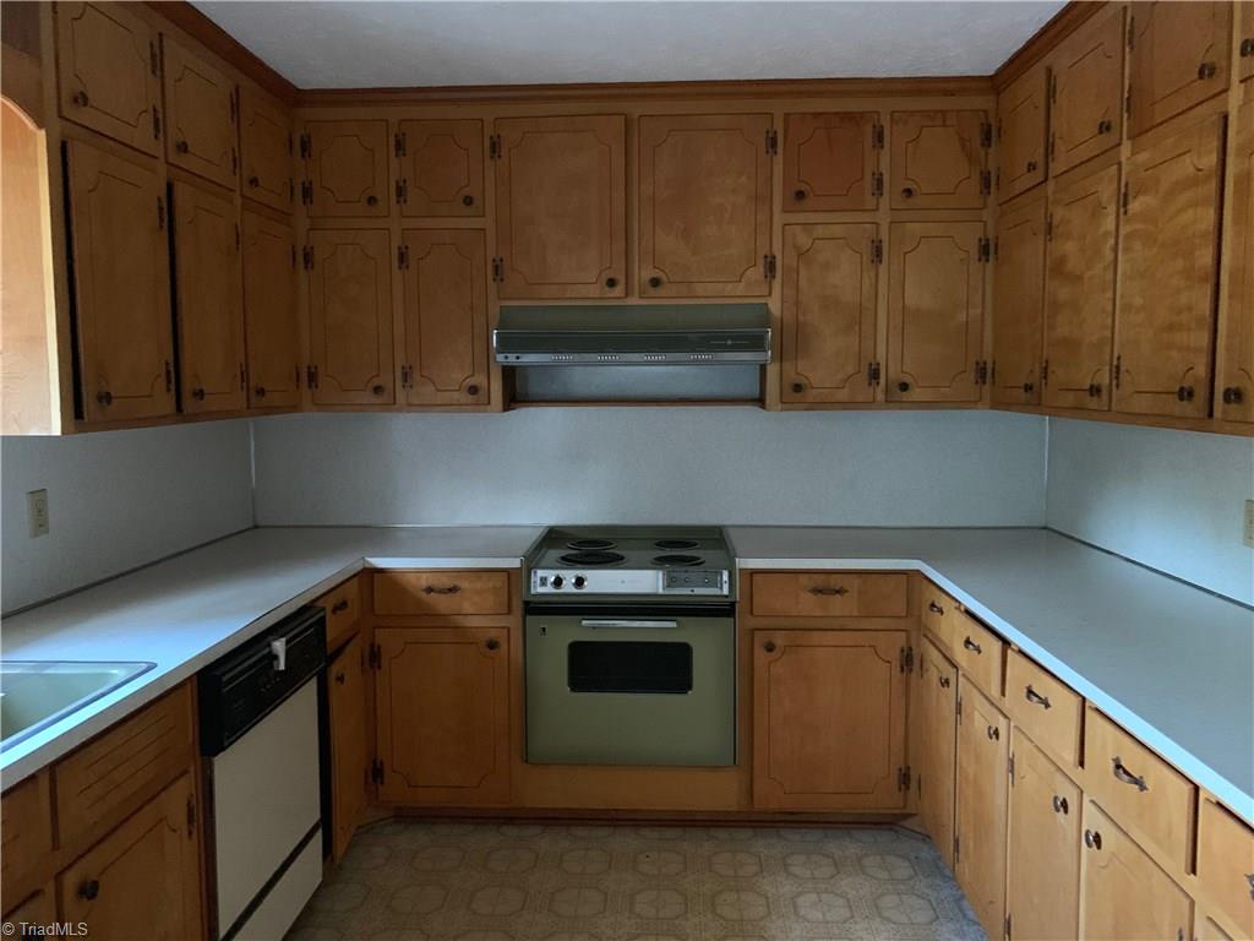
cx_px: 627
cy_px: 470
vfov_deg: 53.1
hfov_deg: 67.3
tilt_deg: -4.3
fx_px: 942
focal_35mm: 26
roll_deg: -0.8
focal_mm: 4.25
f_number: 1.8
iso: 800
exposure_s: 1/24
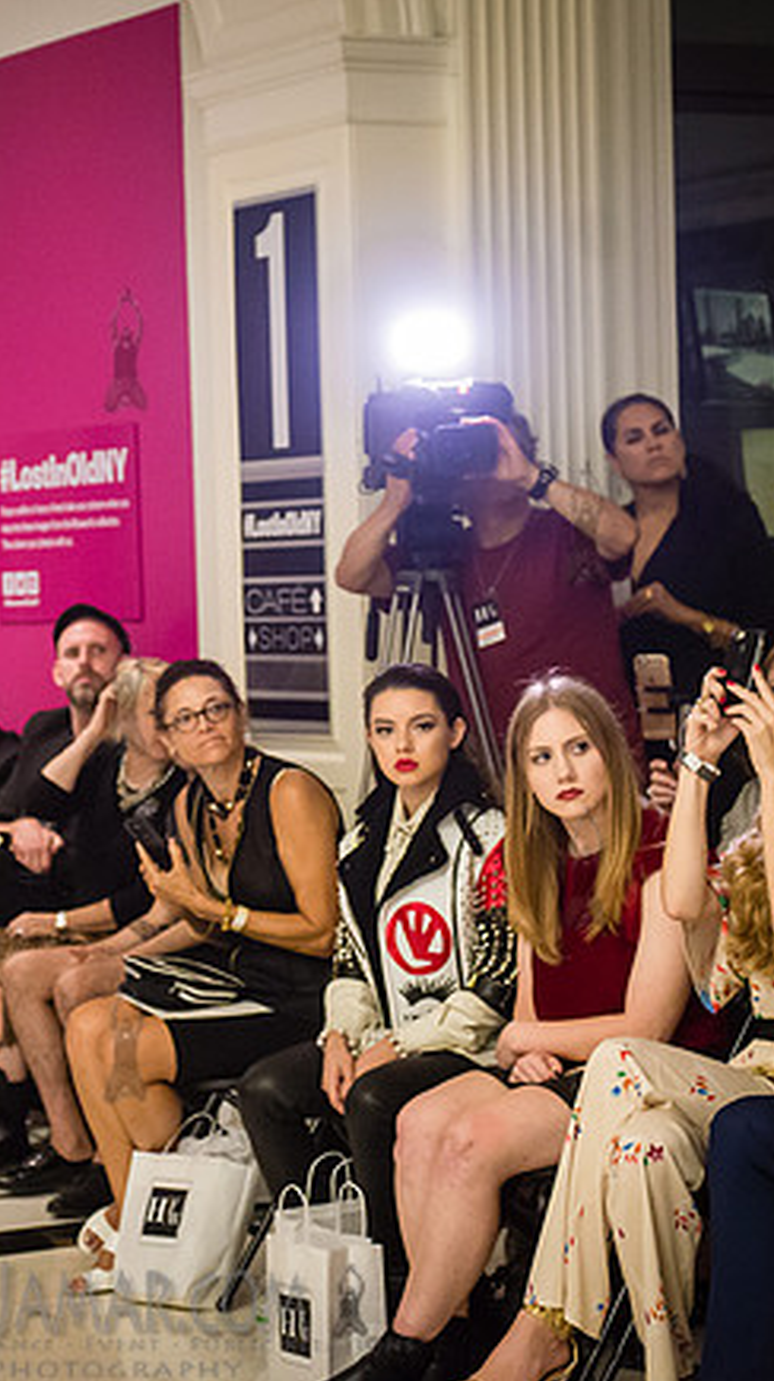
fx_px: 3583
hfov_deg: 12.3
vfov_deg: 21.8
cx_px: 103
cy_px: 618
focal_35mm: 98
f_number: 2.8
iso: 5000
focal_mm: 56
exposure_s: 1/200
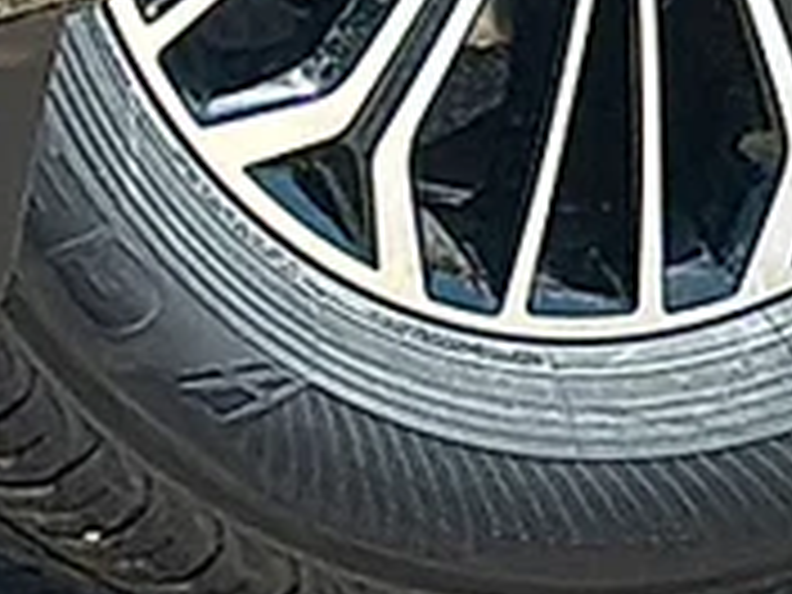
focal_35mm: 398
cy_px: -367
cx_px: 1368
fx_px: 9106
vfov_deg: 3.7
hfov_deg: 4.9
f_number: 1.78
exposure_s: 1/4049
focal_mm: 6.86
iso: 80
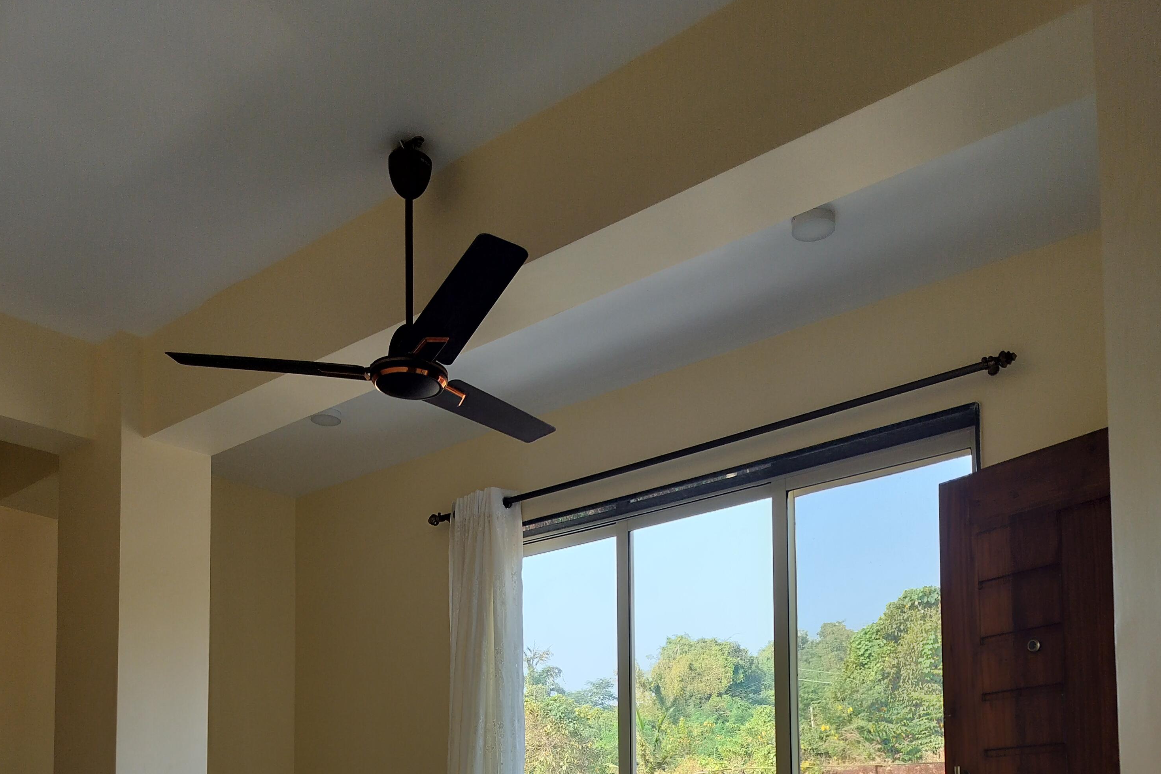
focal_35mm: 34
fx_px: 1096
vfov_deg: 35.4
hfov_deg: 55.8
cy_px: 763
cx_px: 573
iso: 64
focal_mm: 5.24
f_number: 1.7
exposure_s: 1/50
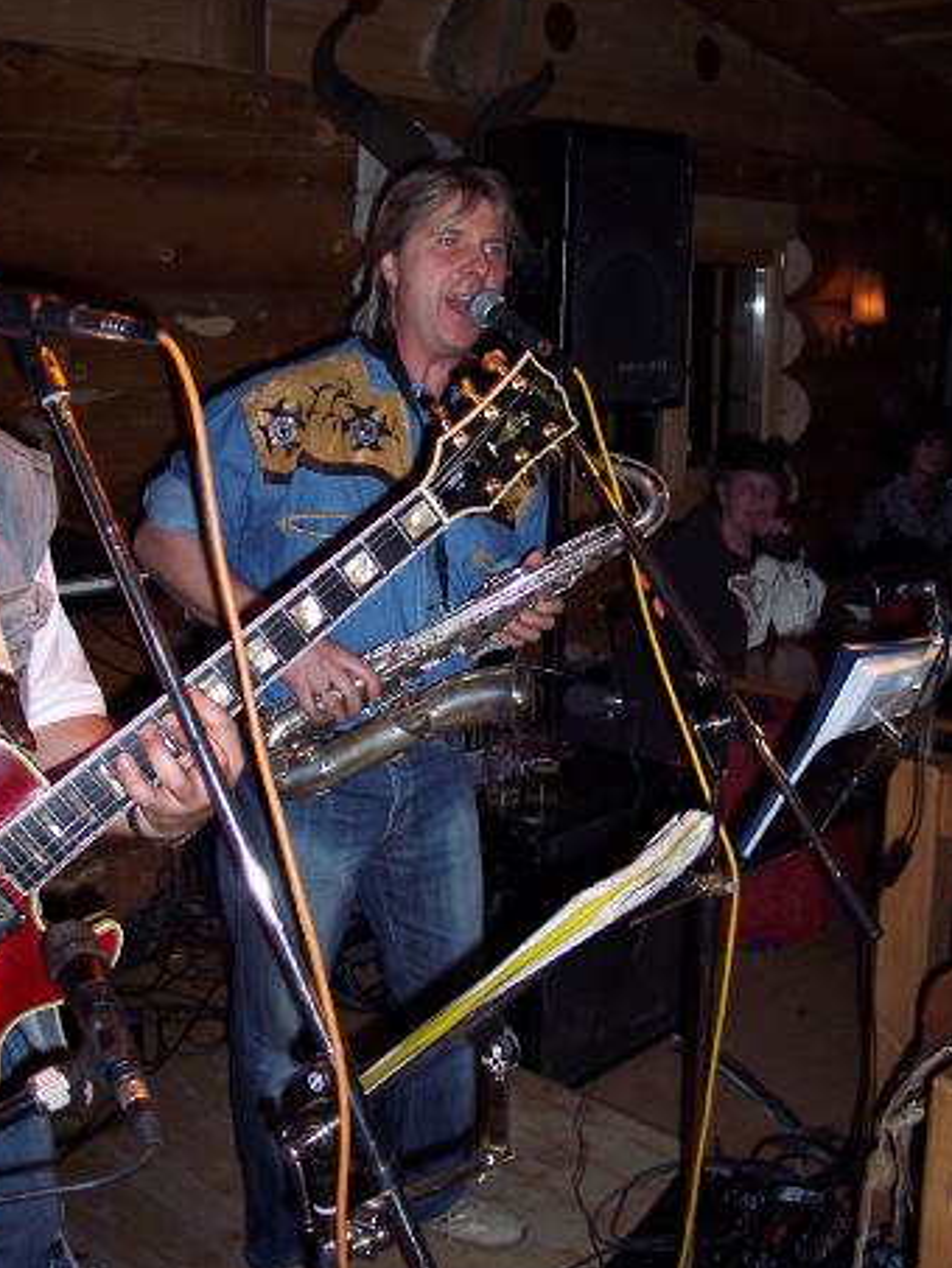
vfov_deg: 43.8
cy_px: 591
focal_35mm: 43
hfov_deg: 33.6
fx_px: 1576
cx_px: 483
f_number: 2.8
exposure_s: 1/60
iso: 100
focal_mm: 8
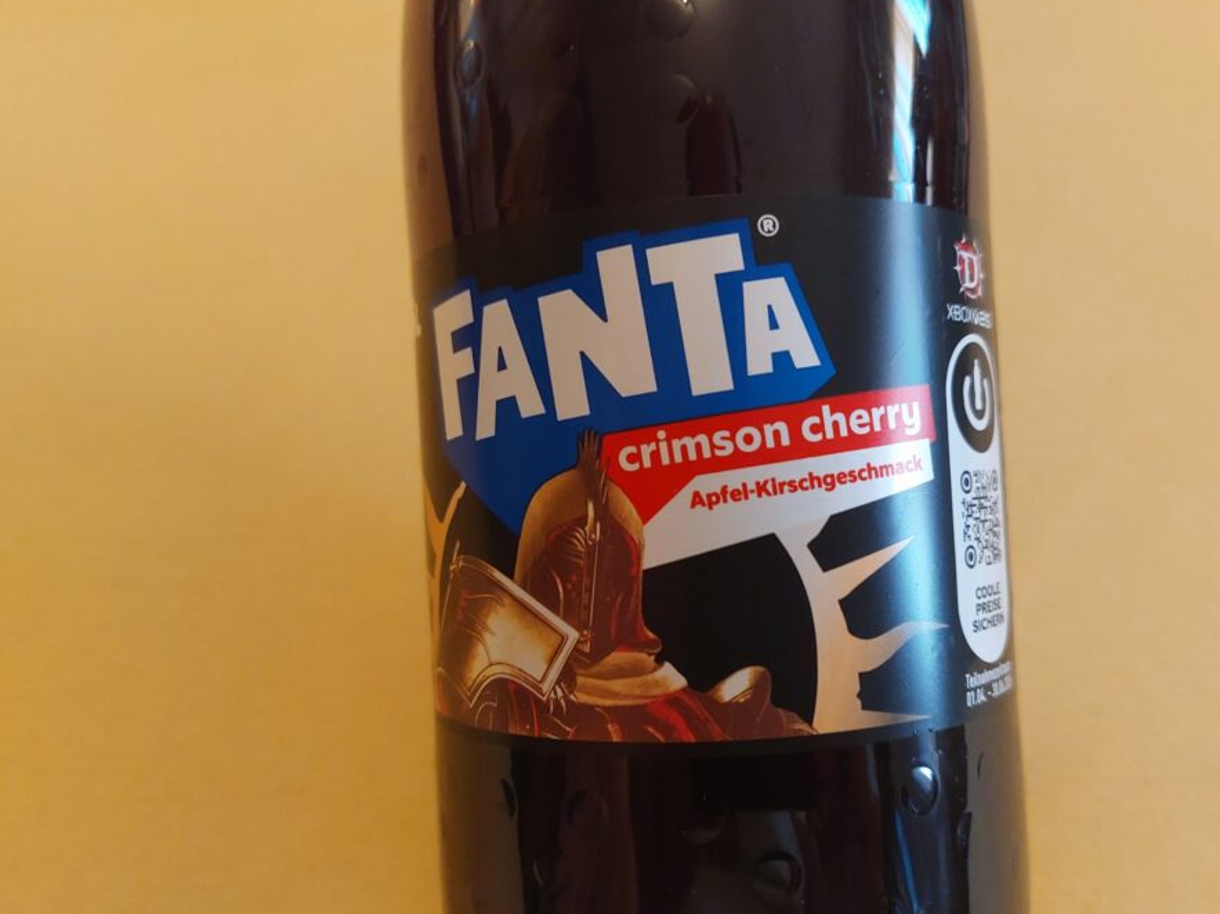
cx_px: 665
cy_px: 471
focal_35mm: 29
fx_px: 1022
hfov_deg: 61.6
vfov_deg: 48.2
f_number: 1.8
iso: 500
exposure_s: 1/50
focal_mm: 5.23
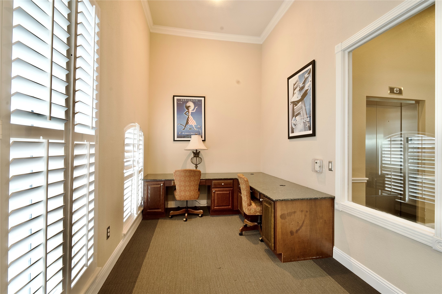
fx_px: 196
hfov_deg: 96.7
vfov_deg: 73.7
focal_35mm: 16
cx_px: 221
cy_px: 147
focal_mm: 16
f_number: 8
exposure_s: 1/5
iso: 400
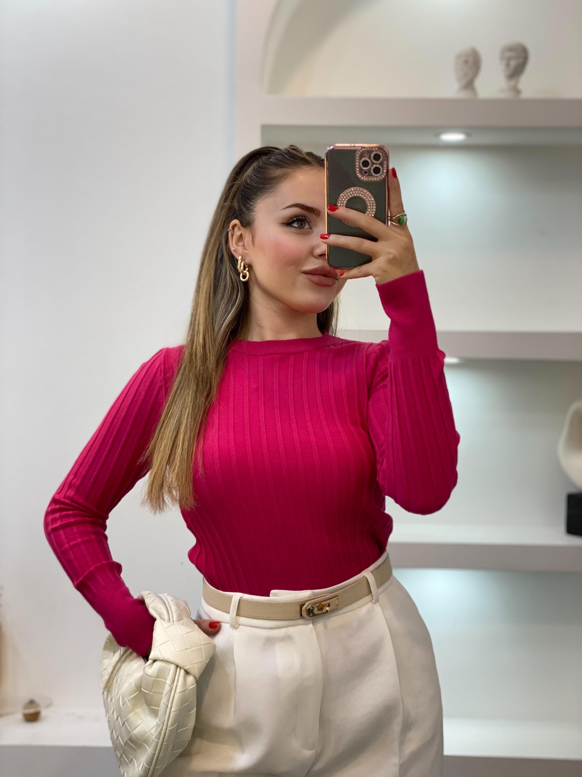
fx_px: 1166
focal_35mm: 52
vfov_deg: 36.8
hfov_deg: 28.0
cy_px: 388
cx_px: 291
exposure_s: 1/100
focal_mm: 6
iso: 80
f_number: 2
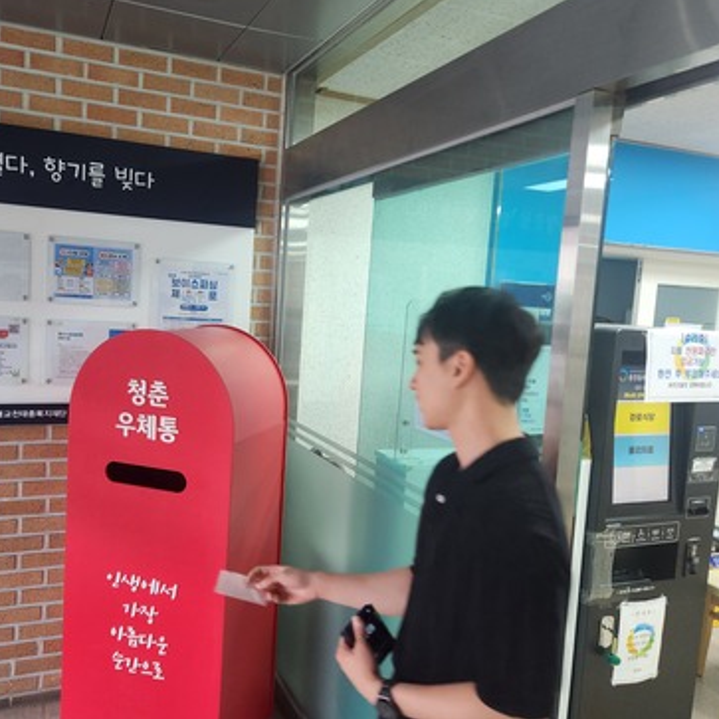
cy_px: 350
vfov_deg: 57.3
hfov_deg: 56.8
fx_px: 658
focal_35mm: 28
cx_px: 281
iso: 640
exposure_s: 1/120
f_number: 1.8
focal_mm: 5.4
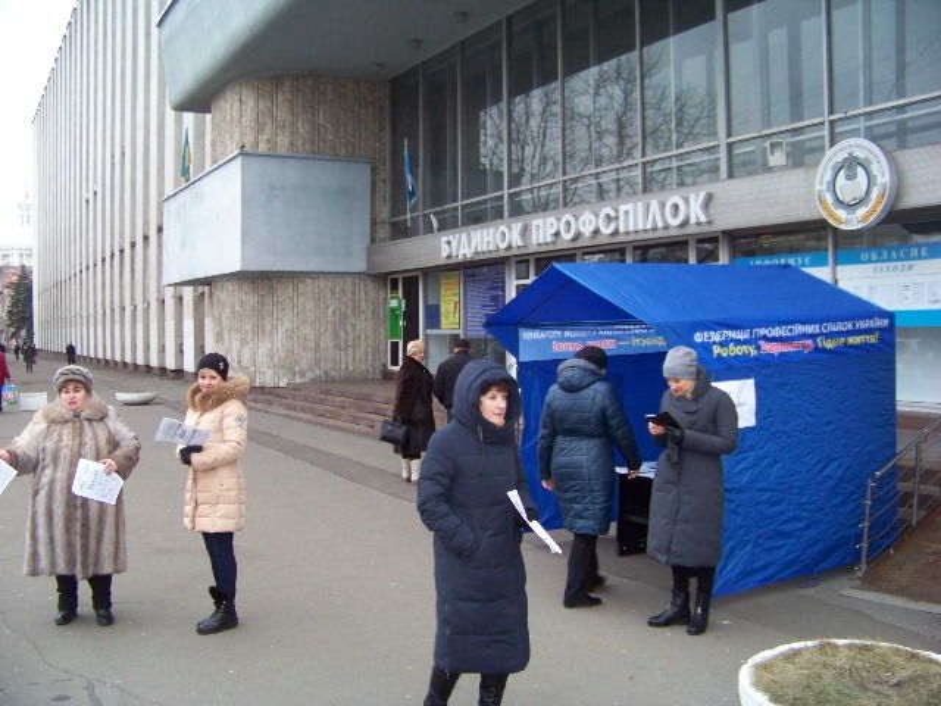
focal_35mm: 36
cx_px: 470
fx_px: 979
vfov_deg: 39.7
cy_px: 353
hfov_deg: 51.4
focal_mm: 5.85
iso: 200
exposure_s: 1/30
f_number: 2.8
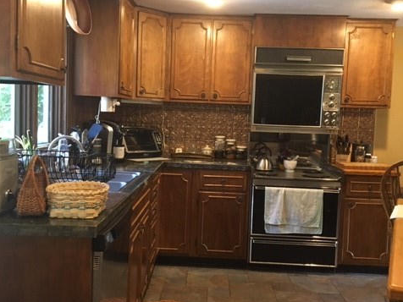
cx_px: 202
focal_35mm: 39
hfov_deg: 47.9
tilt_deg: -4.0
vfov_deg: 36.8
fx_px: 454
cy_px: 148
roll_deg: -1.7
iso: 160
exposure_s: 1/30
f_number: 2.2
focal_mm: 4.15
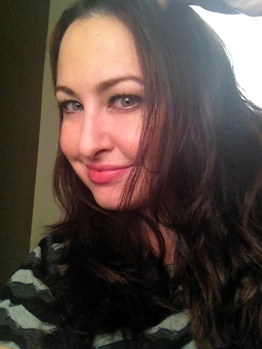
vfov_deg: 52.6
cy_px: 174
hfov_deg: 40.7
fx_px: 353
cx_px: 131
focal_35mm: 35
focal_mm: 1.85
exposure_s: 1/419
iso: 125
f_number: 2.4
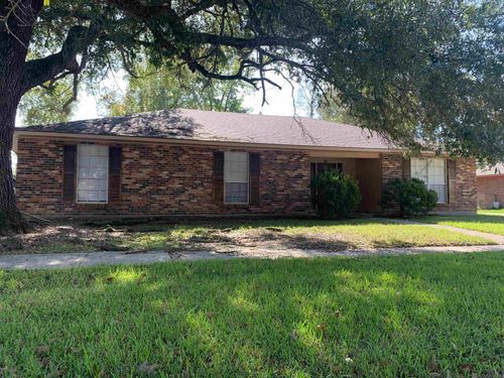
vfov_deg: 53.1
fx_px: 379
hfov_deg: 67.3
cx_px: 252
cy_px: 189
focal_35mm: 26
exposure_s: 1/239
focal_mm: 4.25
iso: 25
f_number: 1.8
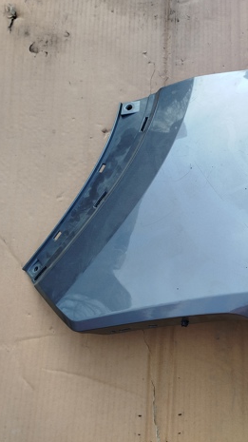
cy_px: 223
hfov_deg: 30.4
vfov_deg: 55.3
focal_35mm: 36
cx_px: 250
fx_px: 422
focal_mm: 5.31
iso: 50
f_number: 1.7
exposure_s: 1/101
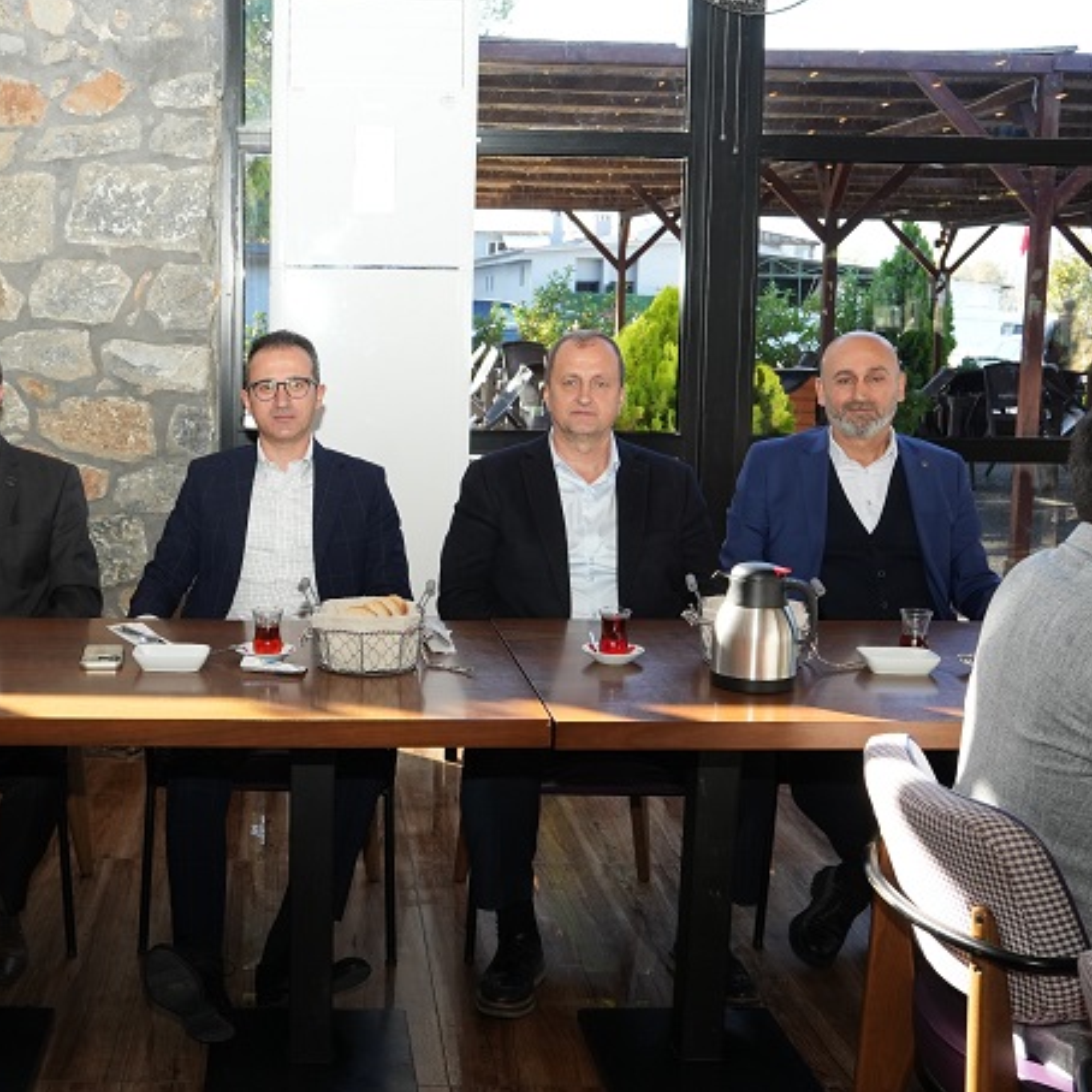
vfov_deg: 38.3
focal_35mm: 44
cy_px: 545
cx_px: 293
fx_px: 1570
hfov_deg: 37.5
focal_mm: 23.1
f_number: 6.3
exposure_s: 1/60
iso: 640
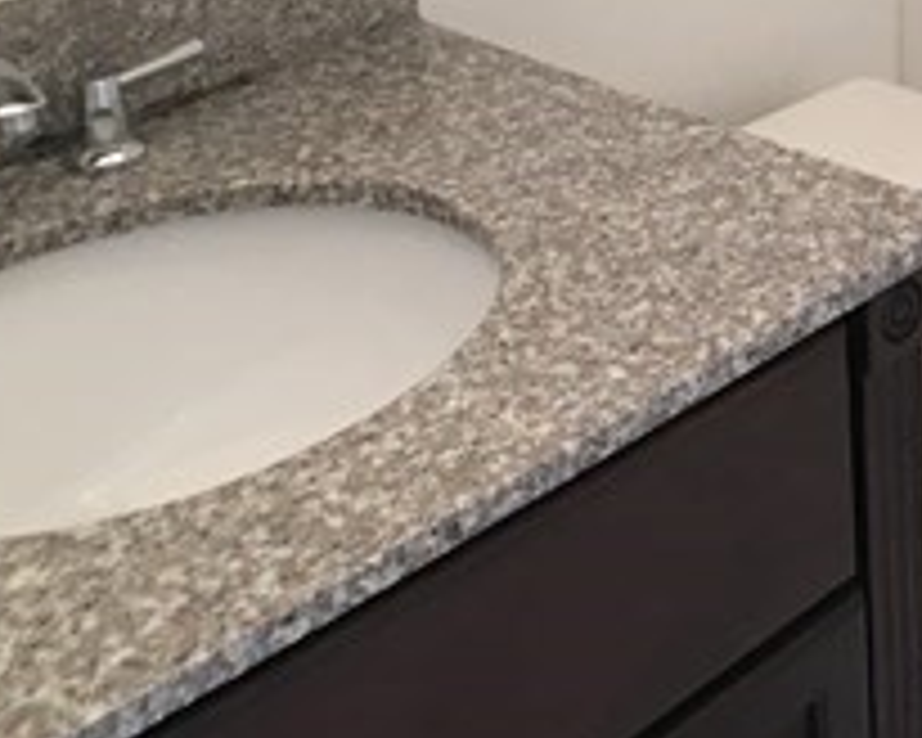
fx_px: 2892
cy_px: -180
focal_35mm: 106
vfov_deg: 14.0
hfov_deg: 17.5
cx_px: 1012
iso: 25
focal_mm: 4.15
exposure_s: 1/30
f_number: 2.2
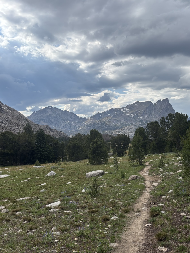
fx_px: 242
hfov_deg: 42.9
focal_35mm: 33
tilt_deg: -1.1
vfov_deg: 55.2
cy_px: 140
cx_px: 108
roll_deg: -1.0
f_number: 1.6
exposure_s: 1/3413
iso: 50
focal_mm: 5.96
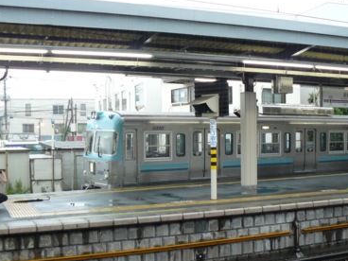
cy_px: 158
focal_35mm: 47
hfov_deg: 40.4
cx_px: 165
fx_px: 472
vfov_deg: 30.8
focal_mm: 6
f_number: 2.8
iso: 100
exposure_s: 1/30
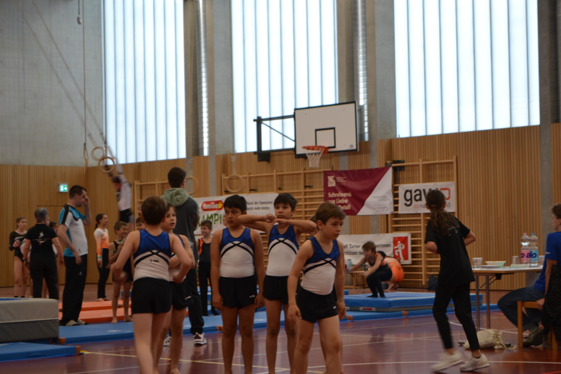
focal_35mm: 80
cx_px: 277
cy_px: 187
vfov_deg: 17.1
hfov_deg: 25.4
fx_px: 1246
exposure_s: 1/50
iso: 400
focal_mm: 52
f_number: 5.6
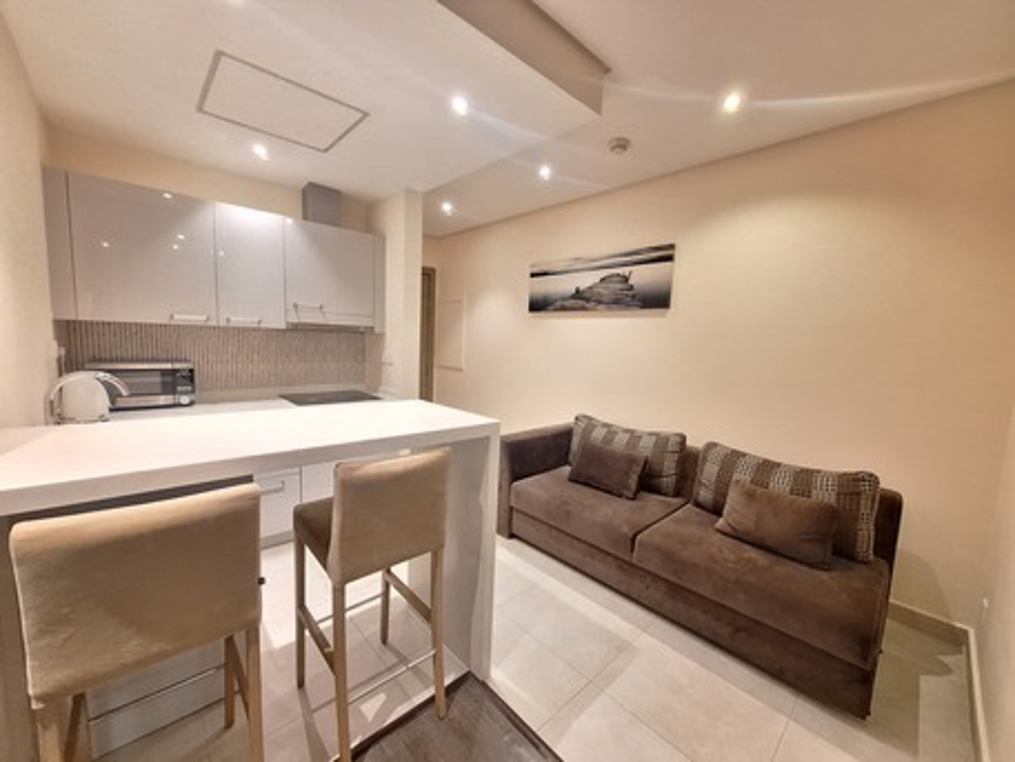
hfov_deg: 106.2
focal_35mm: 13
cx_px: 508
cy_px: 381
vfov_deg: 89.9
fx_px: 381
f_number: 2.2
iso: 250
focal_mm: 1.74
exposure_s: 1/25
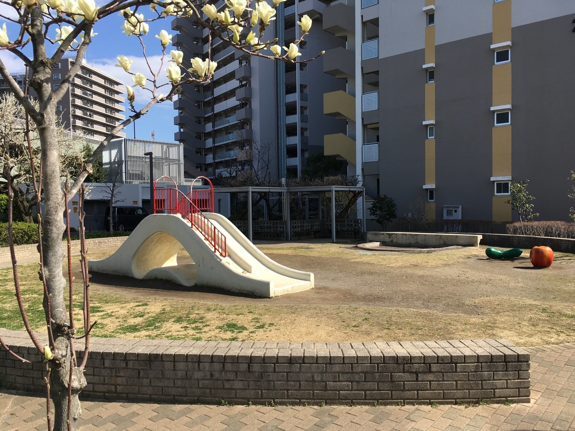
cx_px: 288
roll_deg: +0.8
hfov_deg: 61.7
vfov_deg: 48.2
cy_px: 216
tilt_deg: -1.2
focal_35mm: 29
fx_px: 482
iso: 25
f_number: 2.2
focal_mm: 4.15
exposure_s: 1/1282
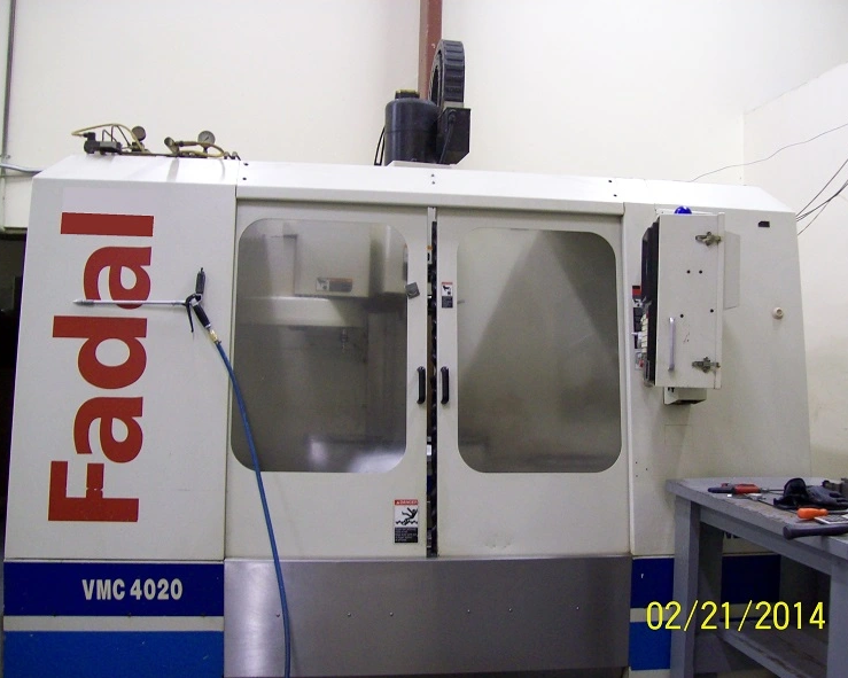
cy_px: 339
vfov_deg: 39.1
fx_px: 954
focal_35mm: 38
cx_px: 433
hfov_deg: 47.9
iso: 160
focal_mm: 6
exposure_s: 1/11.6
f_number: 2.7
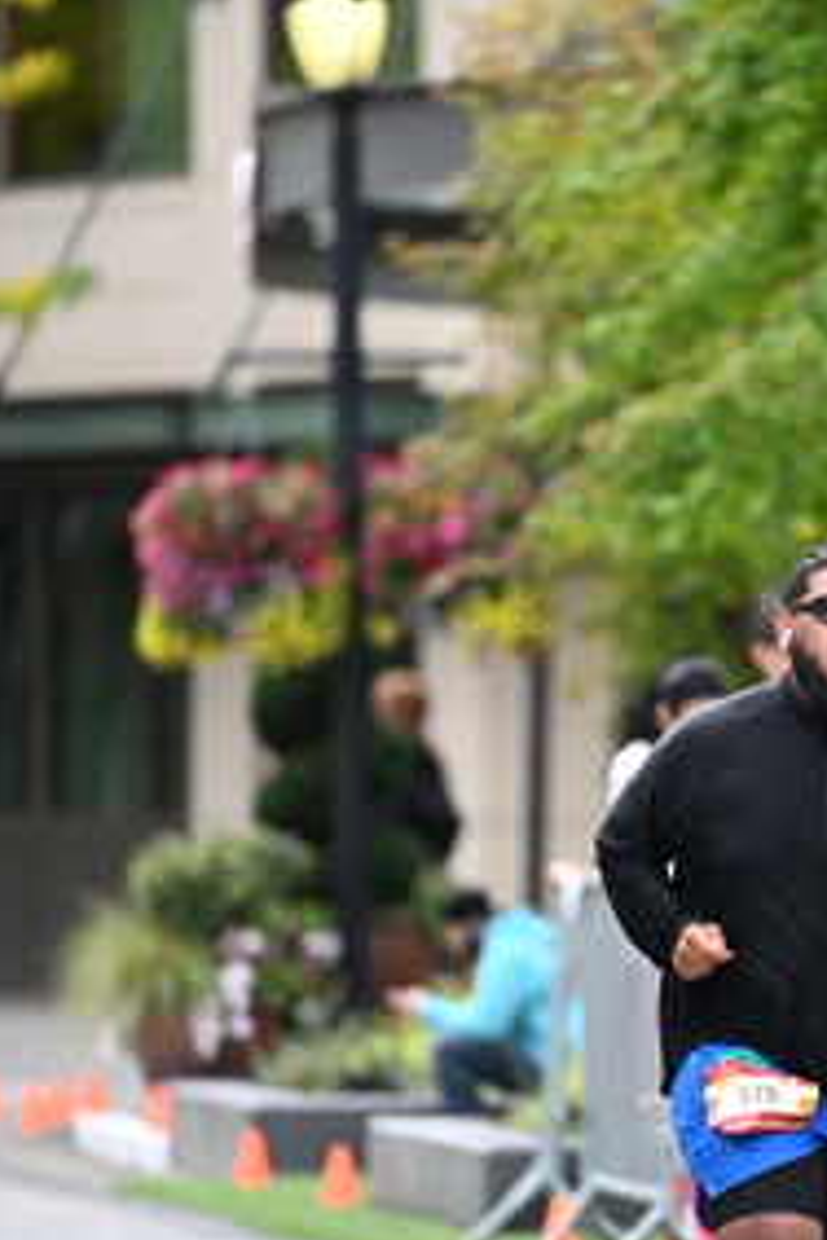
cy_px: 712
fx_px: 13438
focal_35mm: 390
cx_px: 759
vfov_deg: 5.3
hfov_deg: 3.5
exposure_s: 1/2000
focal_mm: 200
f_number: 2.8
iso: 640
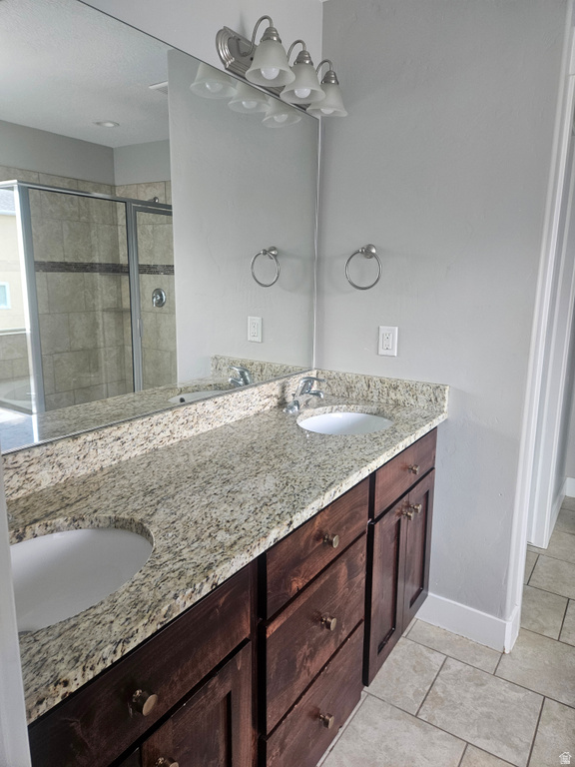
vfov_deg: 73.9
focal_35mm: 23
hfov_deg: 58.9
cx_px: 288
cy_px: 384
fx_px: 509
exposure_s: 1/120
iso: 200
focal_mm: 5.4
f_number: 1.8
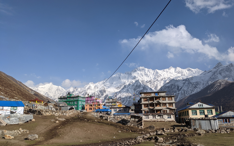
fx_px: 185
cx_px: 117
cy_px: 77
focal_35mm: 29
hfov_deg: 64.6
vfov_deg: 43.1
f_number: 1.73
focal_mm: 4.38
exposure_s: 1/5882
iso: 53
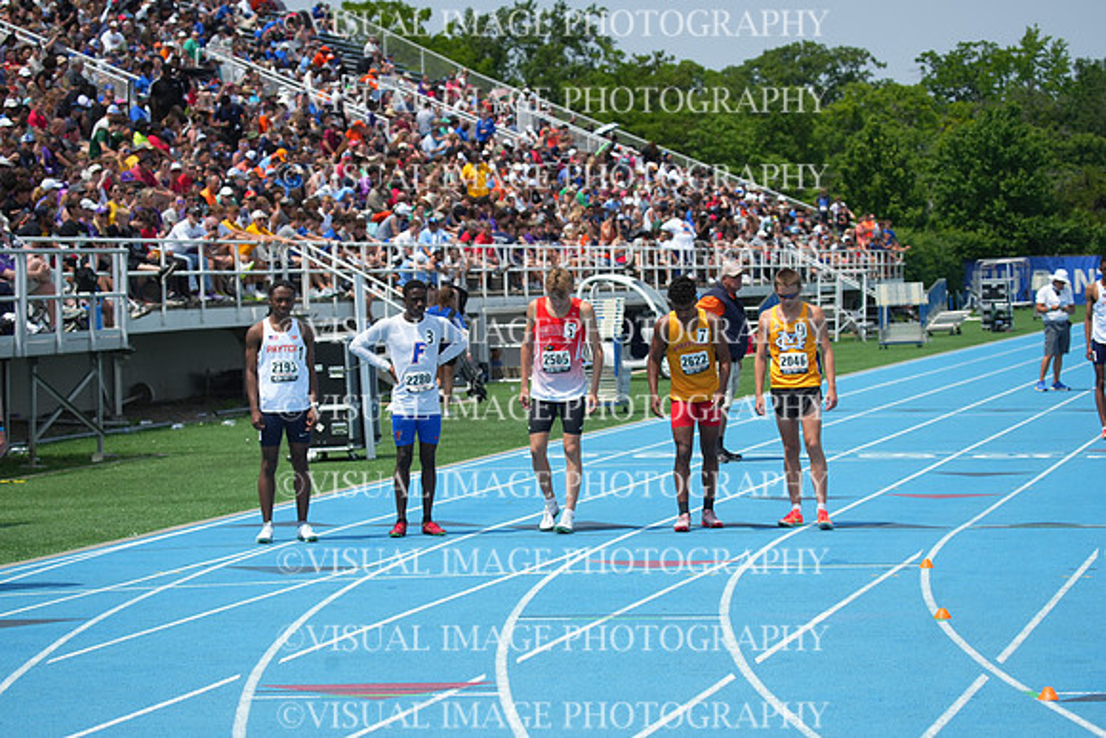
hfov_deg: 17.1
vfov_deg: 11.4
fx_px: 3687
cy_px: 369
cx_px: 553
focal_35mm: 120
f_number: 5.6
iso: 400
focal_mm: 120
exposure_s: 1/2500
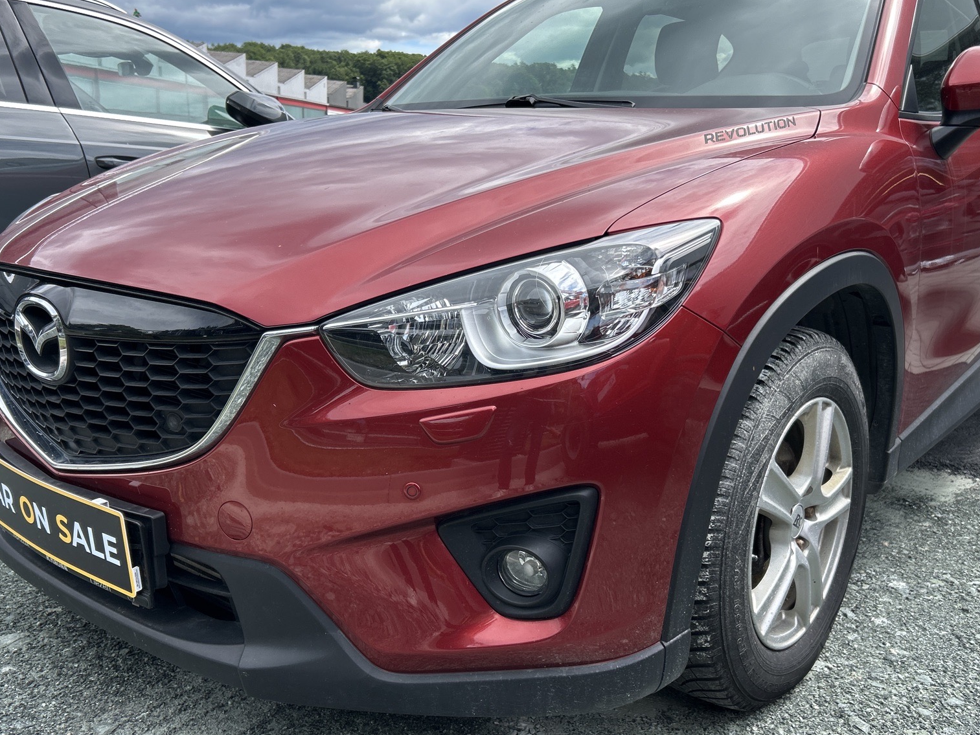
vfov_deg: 42.9
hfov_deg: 55.2
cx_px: 543
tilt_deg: -12.4
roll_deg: -1.4
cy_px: 350
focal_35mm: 33
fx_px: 934
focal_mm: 5.7
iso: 50
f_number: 1.5
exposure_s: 1/1511
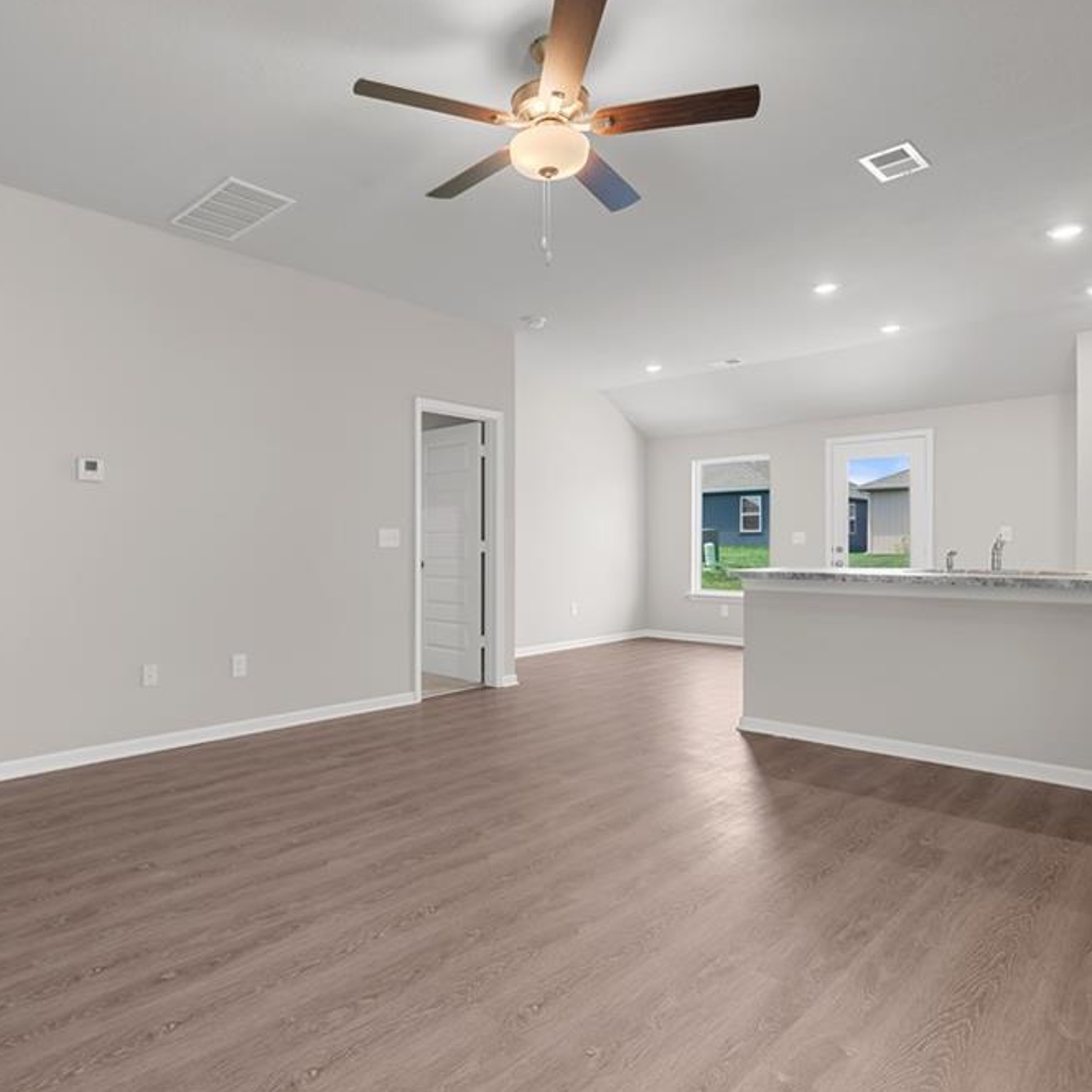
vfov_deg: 72.1
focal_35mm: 21
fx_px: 749
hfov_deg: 71.7
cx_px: 464
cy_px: 540
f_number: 8
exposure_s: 1/1.25
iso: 200
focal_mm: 16
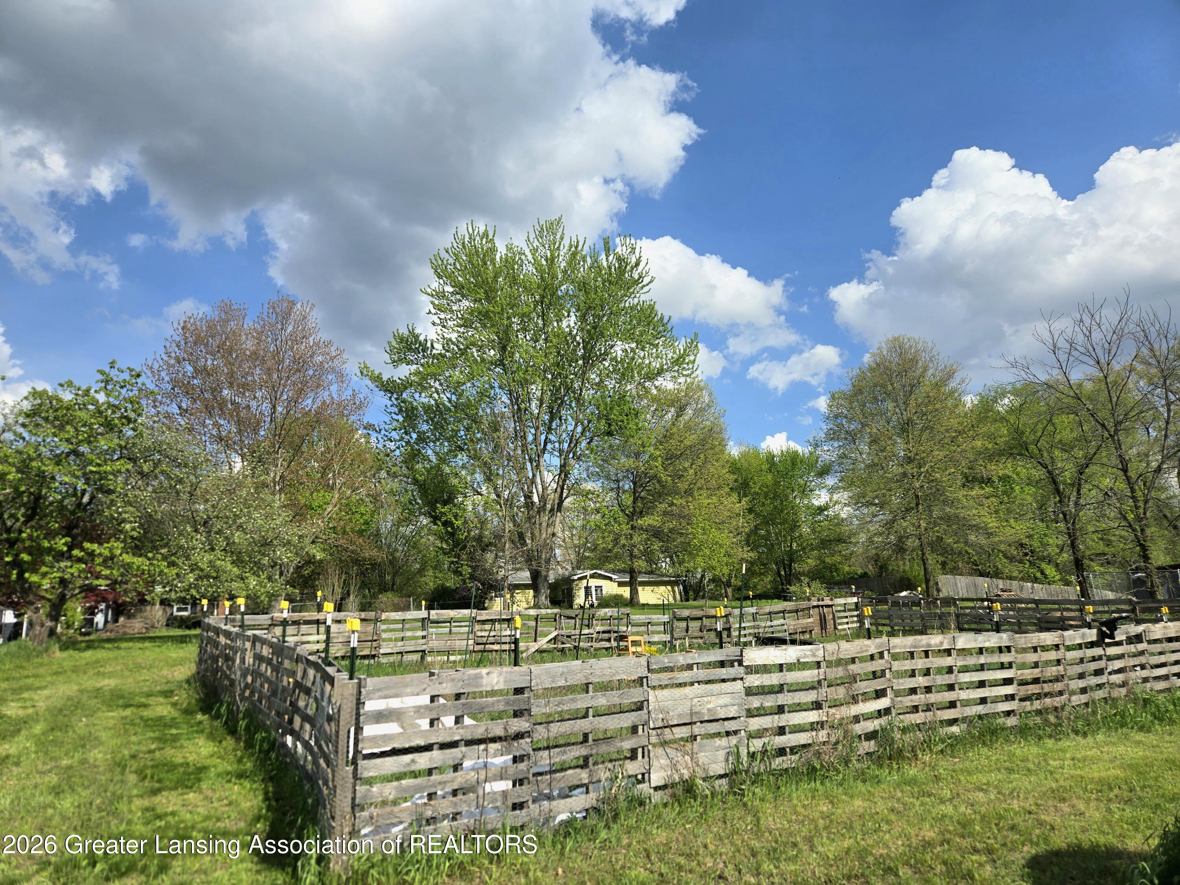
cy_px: 442
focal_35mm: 23
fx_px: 784
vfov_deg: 58.9
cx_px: 590
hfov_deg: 73.9
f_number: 1.8
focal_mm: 5.4
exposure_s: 1/3333
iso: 25
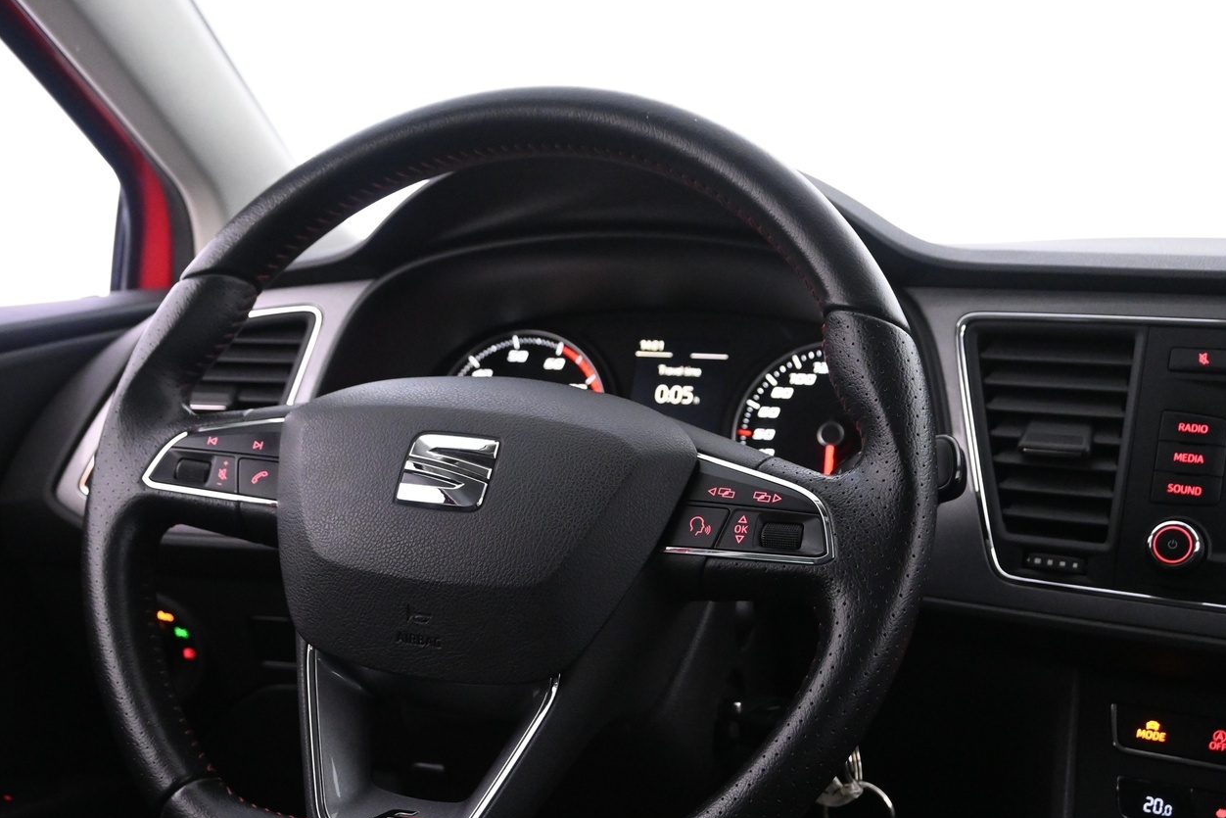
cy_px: 511
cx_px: 510
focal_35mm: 45
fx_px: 1521
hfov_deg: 43.8
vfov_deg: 30.0
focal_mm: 23
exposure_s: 1/25
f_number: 4.2
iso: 3200
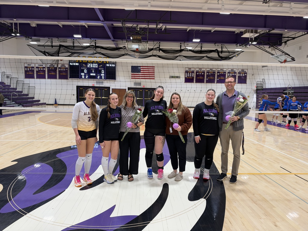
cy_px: 116
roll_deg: -1.3
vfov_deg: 56.8
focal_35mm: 24
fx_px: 214
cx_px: 154
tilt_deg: -5.2
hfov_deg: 71.6
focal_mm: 6.93
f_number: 1.8
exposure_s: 1/120
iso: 250
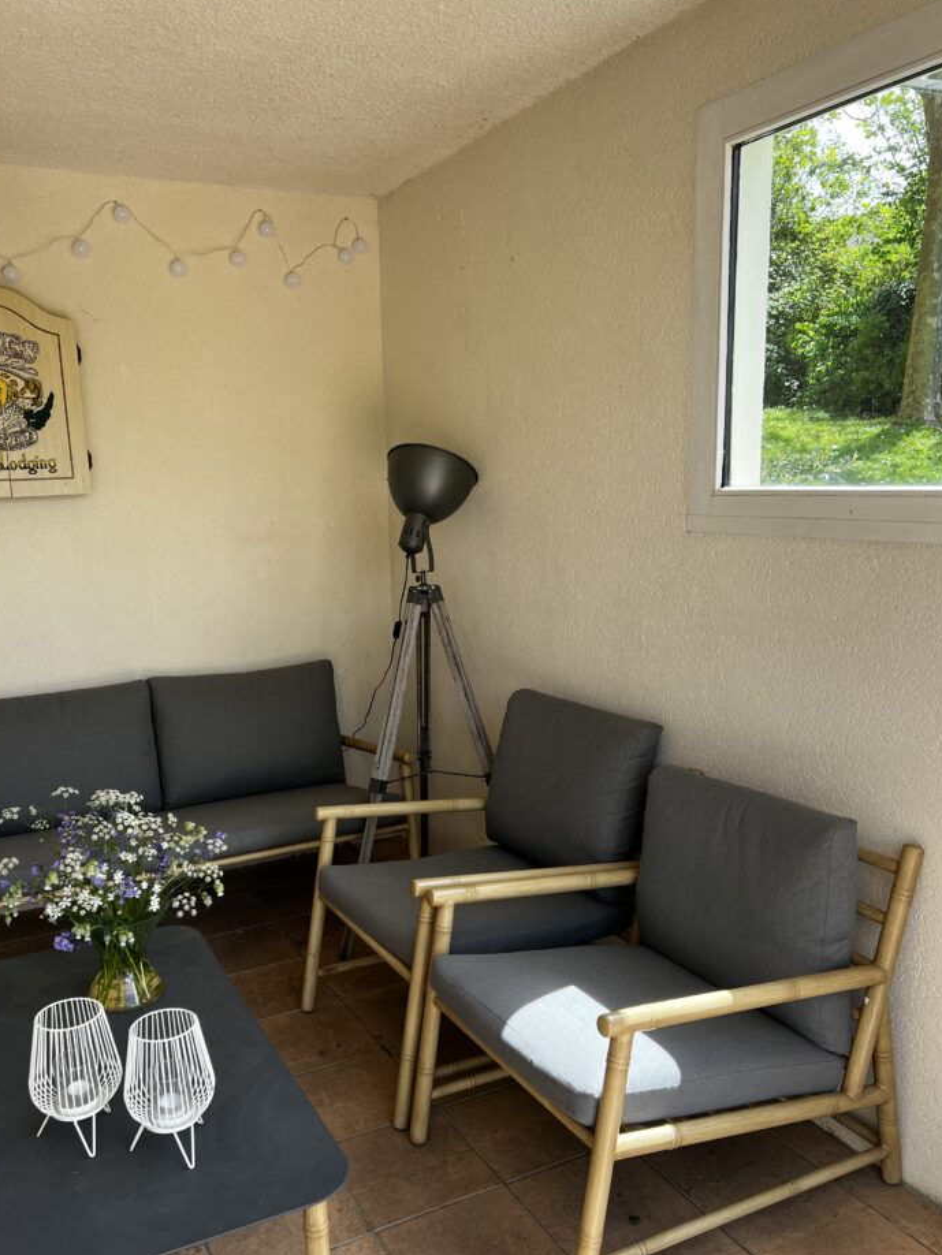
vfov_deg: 61.6
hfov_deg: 48.2
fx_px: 1052
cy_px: 669
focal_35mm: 29
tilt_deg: -11.8
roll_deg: +2.2
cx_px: 421
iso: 50
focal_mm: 5.7
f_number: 1.5
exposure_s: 1/614
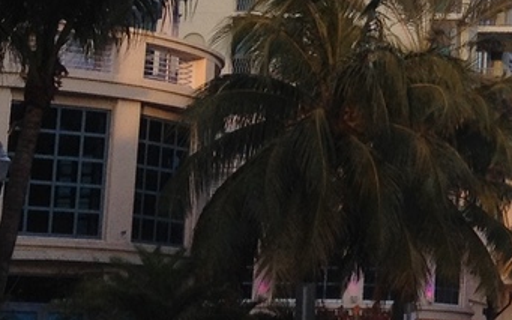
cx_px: 959
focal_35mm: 174
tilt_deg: +8.9
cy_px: -20
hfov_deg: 11.1
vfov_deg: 7.5
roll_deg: +0.1
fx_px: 2428
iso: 50
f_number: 2.4
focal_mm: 4.28
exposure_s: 1/403
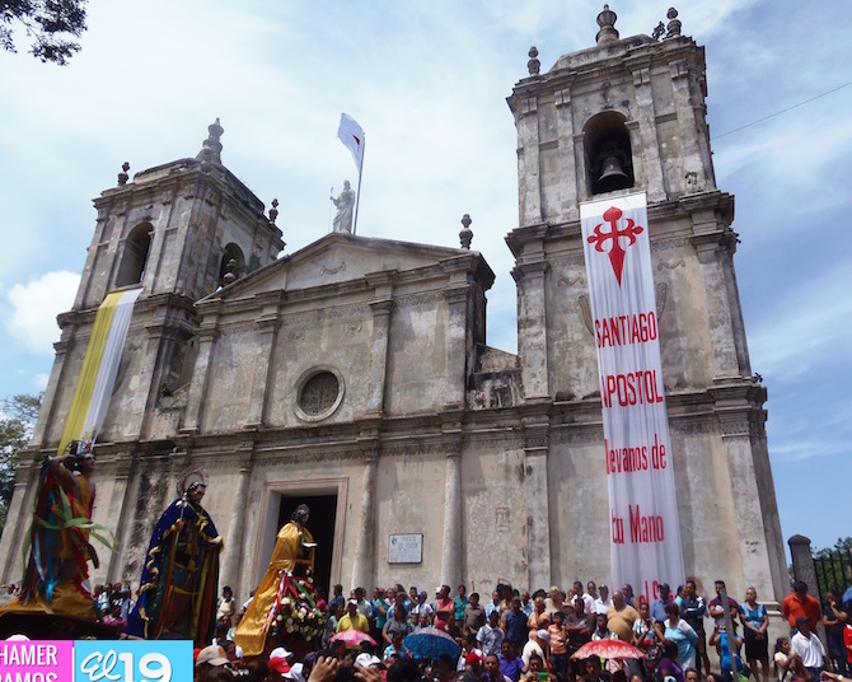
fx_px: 656
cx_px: 425
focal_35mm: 26
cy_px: 347
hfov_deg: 66.0
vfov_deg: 54.9
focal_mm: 4.3
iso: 64
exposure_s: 1/400
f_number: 5.5
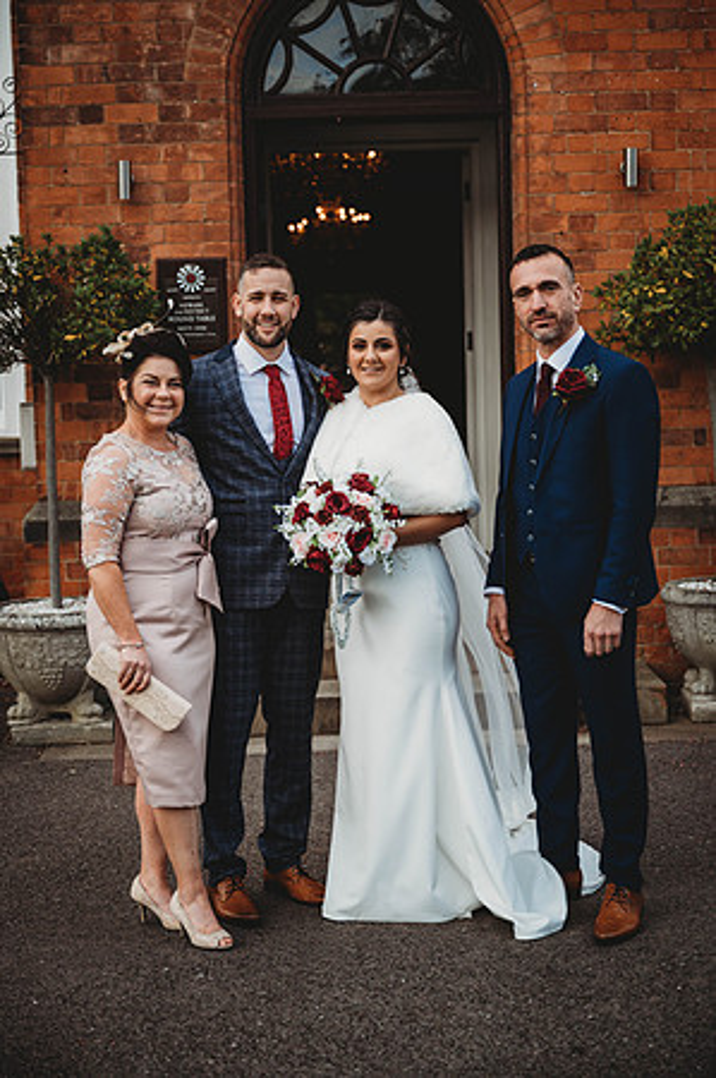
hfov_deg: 23.3
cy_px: 539
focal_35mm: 58
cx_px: 358
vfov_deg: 34.5
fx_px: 1734
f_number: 2.8
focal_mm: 58
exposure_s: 1/500
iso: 100
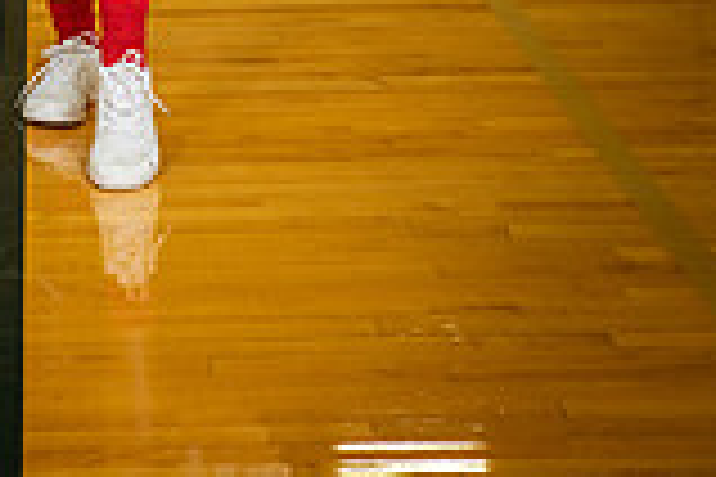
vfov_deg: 8.3
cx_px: 54
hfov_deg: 13.0
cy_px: -508
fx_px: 3102
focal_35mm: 156
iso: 800
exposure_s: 1/160
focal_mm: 55
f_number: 7.1
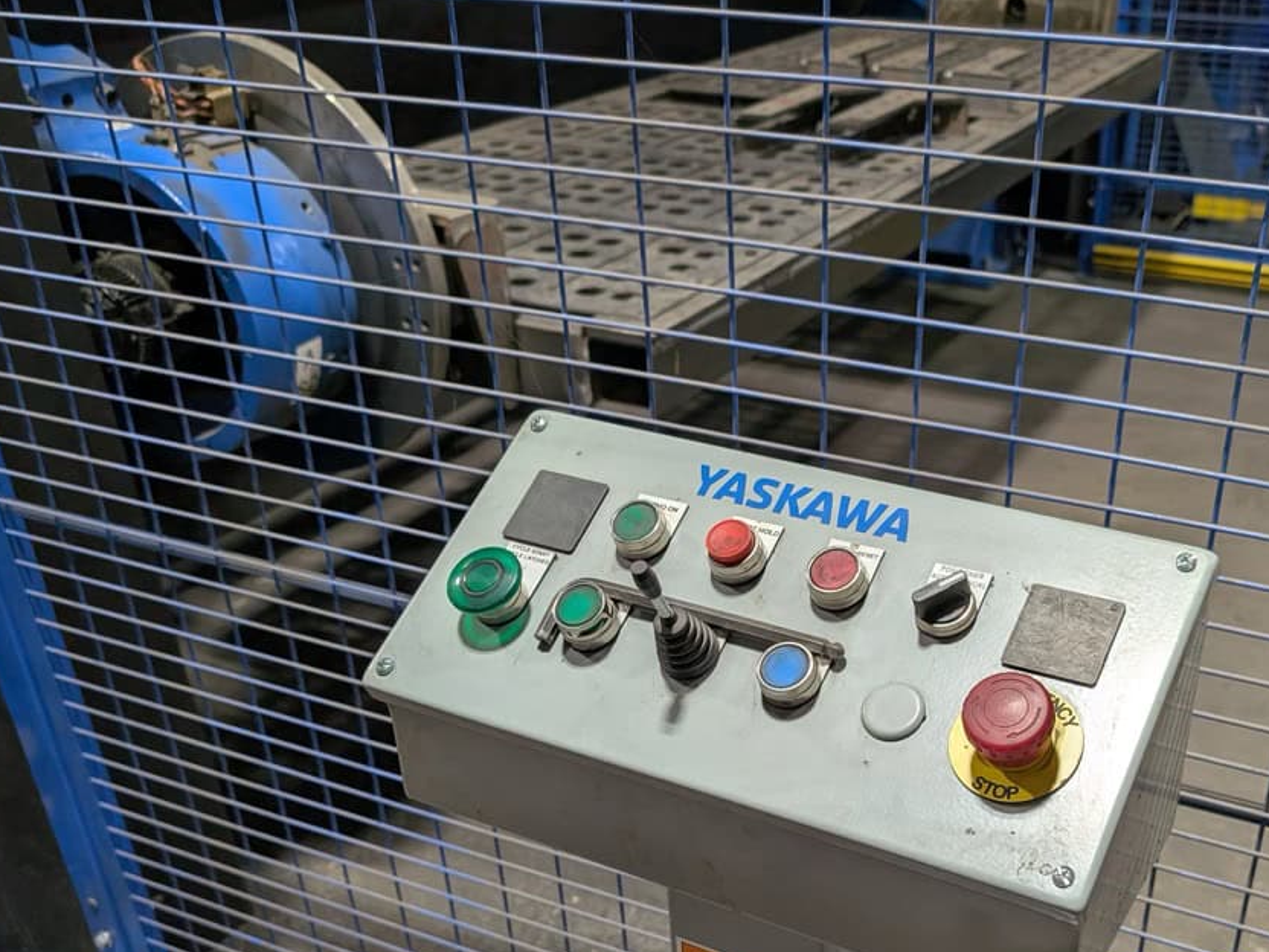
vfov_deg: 37.8
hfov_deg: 49.4
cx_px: 836
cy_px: 706
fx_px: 1356
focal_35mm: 37
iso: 23
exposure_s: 1/27
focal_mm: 6.9
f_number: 1.7
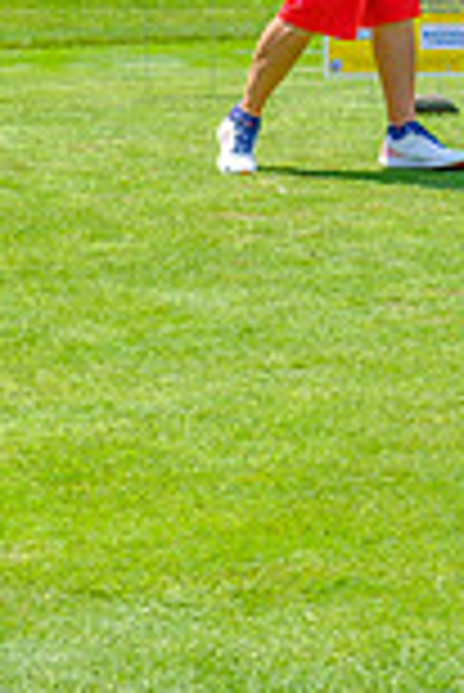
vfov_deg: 12.6
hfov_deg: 8.7
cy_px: -189
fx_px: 3048
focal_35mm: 158
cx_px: 437
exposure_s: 1/500
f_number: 5
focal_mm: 35.8
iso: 200
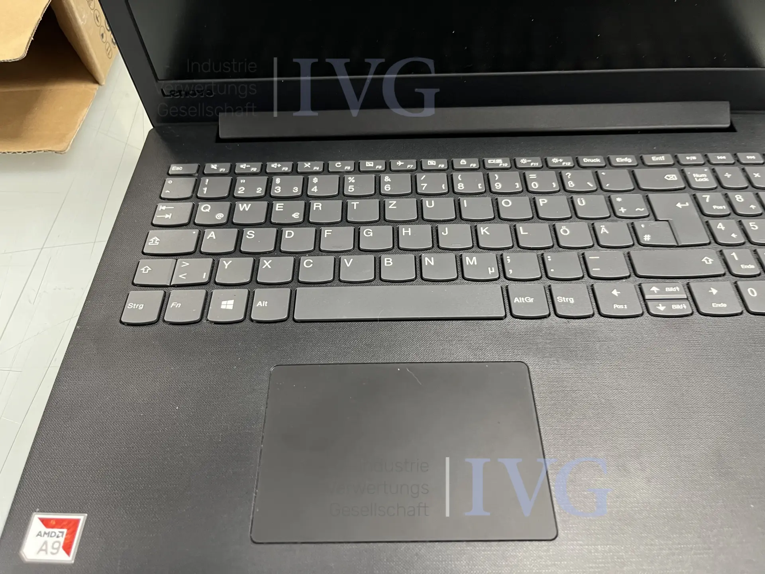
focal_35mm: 26
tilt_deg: -53.4
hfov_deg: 67.3
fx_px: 575
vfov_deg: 53.1
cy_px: 287
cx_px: 382
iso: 250
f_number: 1.6
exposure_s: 1/60
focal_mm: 5.1
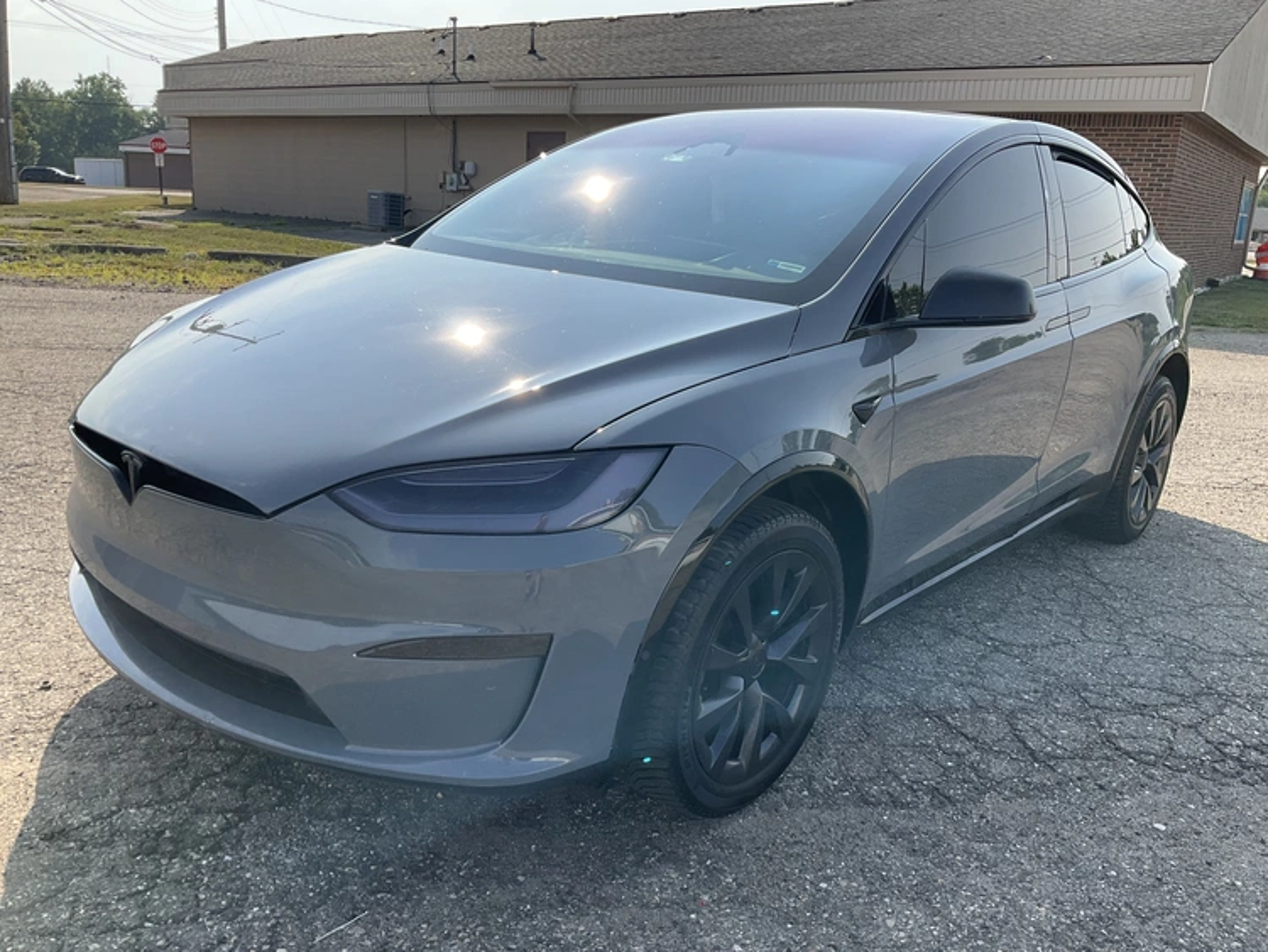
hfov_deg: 61.6
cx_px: 634
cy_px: 476
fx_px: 1063
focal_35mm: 29
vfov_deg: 48.3
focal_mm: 3
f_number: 1.8
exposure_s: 1/1250
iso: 25
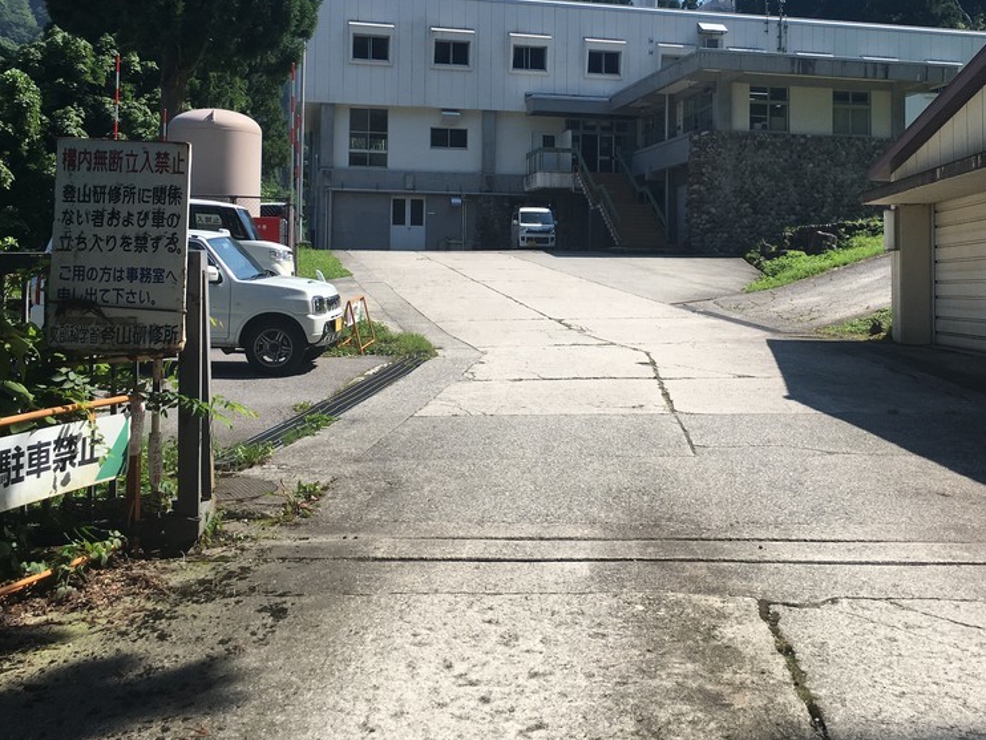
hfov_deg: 46.6
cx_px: 569
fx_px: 1140
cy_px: 236
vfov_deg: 35.6
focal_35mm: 40
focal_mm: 4.15
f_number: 2.2
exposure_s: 1/1425
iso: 25
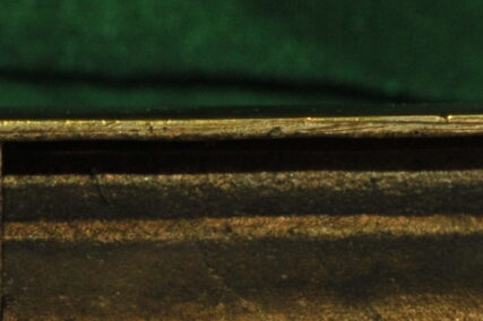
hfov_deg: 2.9
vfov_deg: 1.9
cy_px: 292
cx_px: -109
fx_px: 9639
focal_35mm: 719
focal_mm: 120
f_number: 10
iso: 1250
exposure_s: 1/60
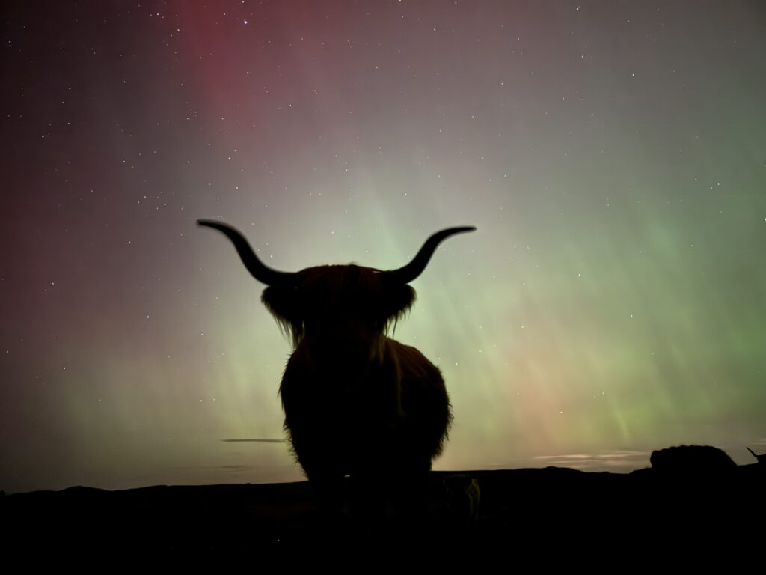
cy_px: 288
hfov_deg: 71.6
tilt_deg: +20.4
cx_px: 383
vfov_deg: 56.8
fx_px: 531
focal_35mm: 24
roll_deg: +2.4
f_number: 1.78
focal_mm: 6.76
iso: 6400
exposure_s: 1
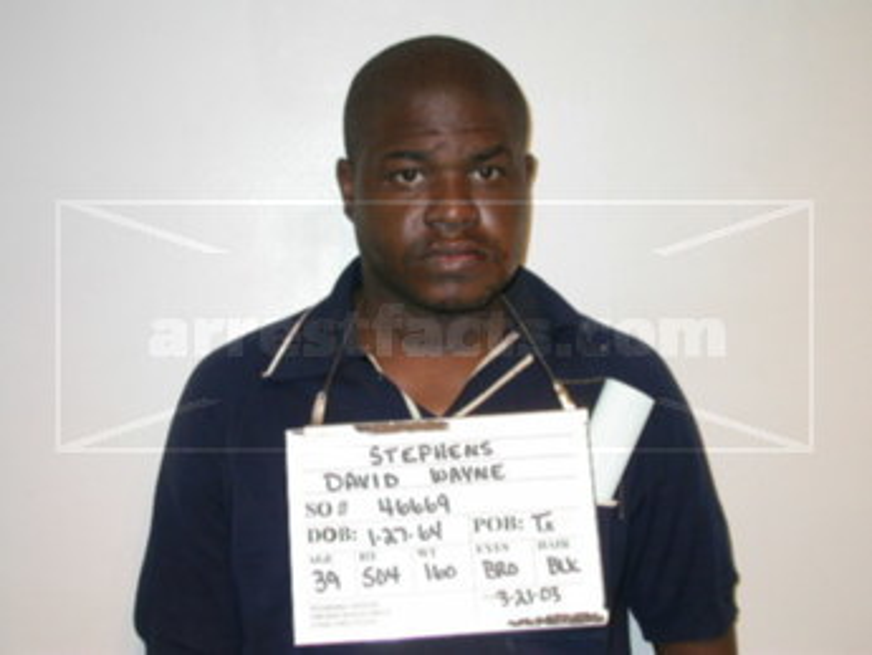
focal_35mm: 63
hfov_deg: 30.7
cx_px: 436
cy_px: 328
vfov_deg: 23.3
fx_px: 1588
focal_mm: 13.1
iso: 100
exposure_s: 1/60.3
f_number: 3.1
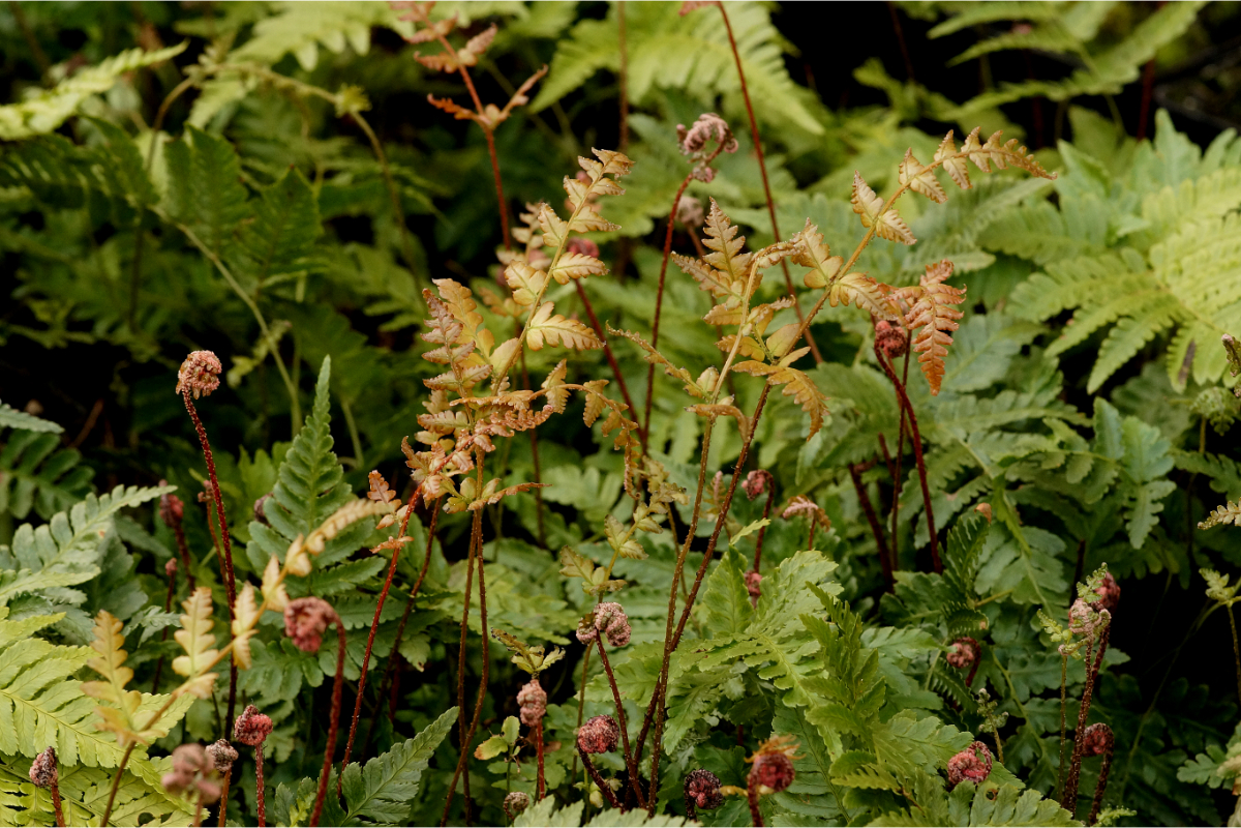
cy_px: 414
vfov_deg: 9.1
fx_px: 5170
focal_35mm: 150
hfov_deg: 13.7
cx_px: 620
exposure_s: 1/160
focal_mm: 100
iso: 1000
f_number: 8
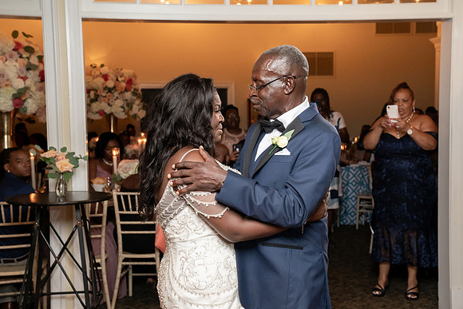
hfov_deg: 37.8
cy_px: 154
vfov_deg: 25.8
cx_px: 232
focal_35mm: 53
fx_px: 676
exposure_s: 1/200
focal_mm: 52
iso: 4000
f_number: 5.6
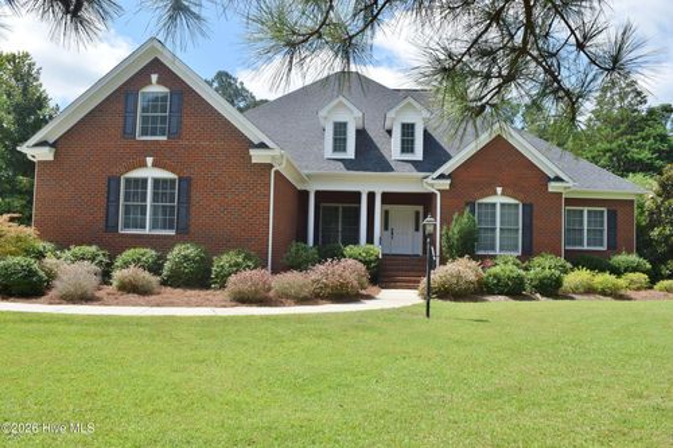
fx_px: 505
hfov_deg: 67.4
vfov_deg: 47.9
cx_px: 336
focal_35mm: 27
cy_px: 224
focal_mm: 18
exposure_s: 1/320
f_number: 9
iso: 200
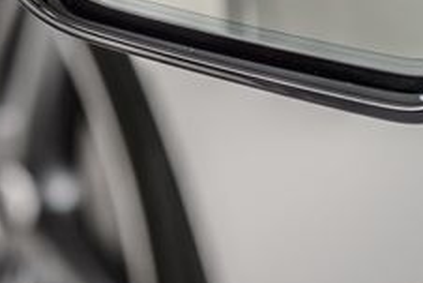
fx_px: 2328
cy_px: -39
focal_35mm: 198
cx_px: 75
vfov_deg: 6.9
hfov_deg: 10.3
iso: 400
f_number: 4
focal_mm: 70
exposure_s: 1/2000
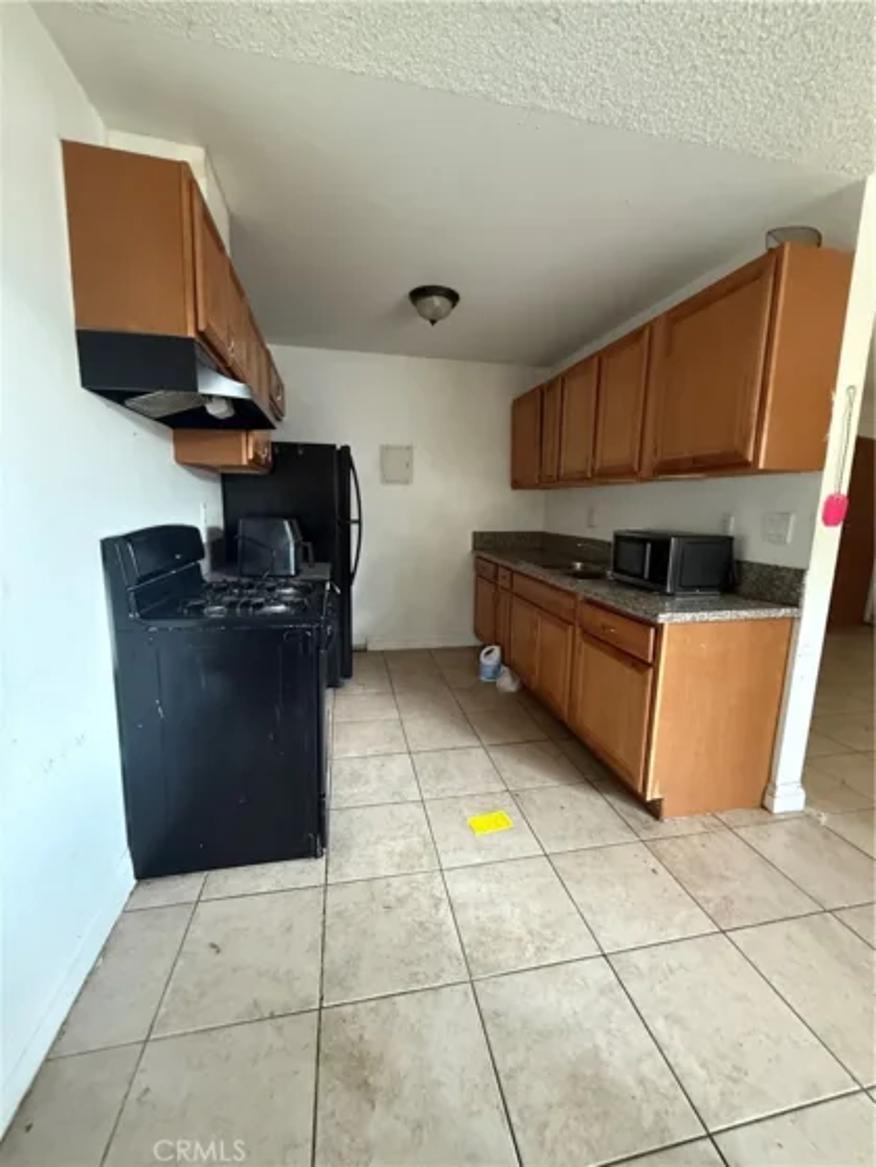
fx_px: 472
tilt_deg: -8.2
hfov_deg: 85.7
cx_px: 438
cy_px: 584
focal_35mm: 14
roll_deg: -0.6
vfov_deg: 102.1
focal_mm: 2.22
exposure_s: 1/60
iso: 800
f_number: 2.2
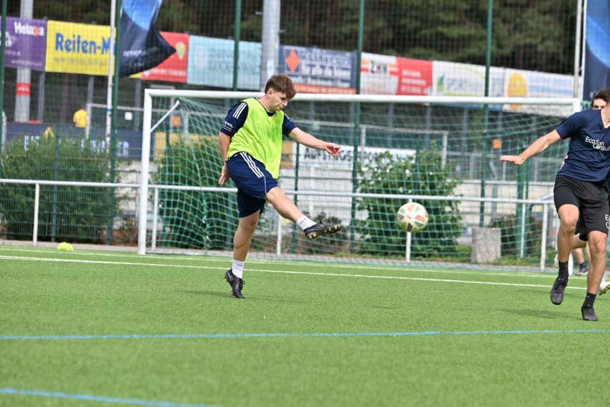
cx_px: 305
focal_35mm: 220
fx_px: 3728
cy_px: 204
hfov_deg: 9.4
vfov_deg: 6.2
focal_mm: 220
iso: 320
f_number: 5.3
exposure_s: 1/1600
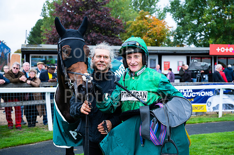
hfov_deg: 43.6
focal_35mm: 45
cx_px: 117
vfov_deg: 29.8
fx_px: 292
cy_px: 78
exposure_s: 1/500
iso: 500
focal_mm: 45
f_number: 4
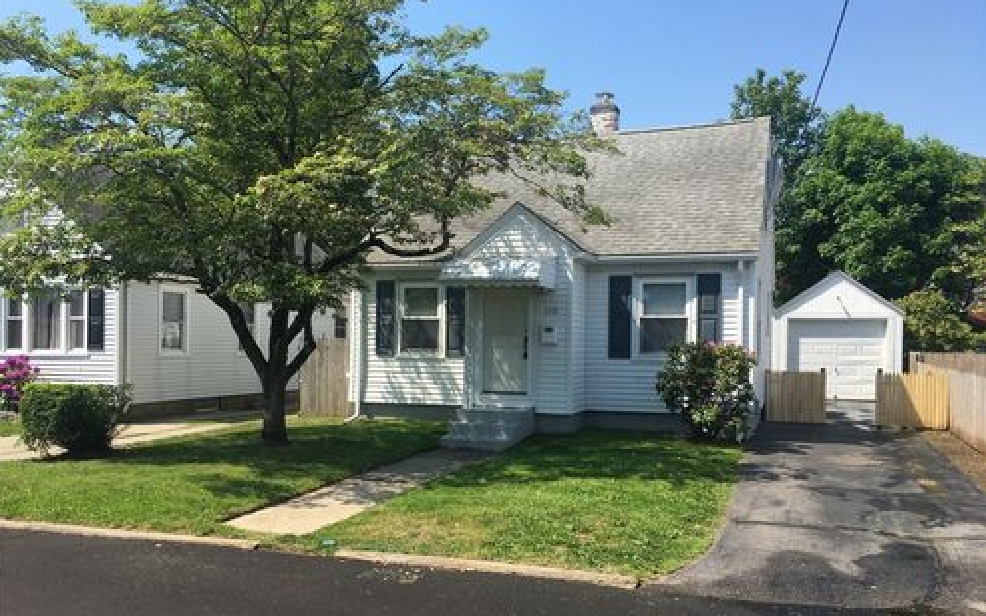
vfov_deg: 40.5
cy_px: 353
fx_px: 833
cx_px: 491
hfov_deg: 61.2
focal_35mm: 31
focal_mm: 4.15
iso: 25
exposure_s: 1/1202
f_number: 2.2
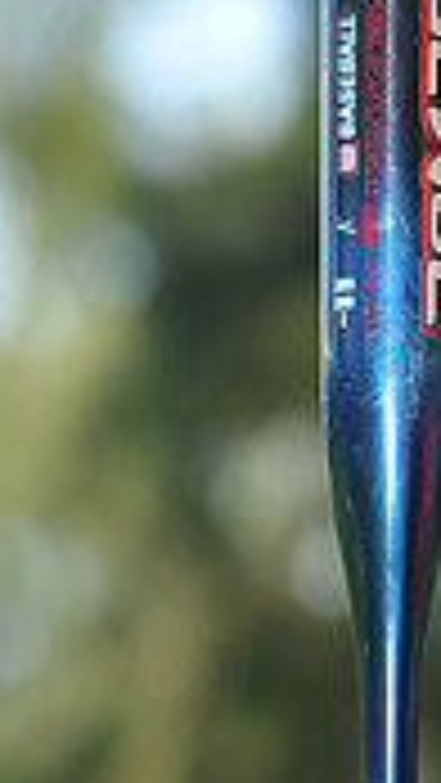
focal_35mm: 576
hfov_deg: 2.1
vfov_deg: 3.7
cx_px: 760
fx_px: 11963
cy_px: 1102
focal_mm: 165
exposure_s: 1/320
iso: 200
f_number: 5.6
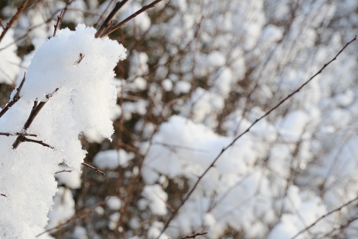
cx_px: 146
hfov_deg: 41.0
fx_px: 477
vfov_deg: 28.0
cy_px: 142
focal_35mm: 48
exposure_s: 1/500
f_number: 5.6
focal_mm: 24.7
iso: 640
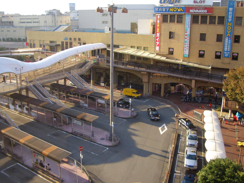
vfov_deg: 40.7
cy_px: 92
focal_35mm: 35
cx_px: 122
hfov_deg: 52.6
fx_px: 247
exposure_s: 1/100
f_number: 4.3
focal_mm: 5.8
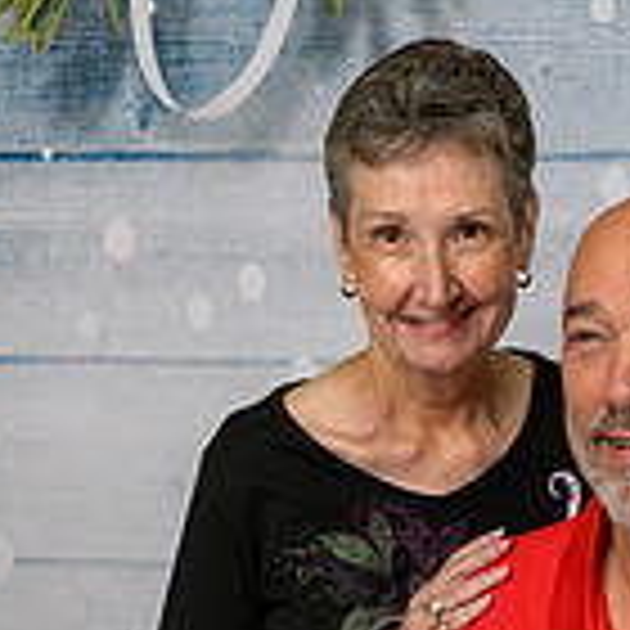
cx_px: 616
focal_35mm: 115
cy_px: 526
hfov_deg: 14.9
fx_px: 2368
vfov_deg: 15.0
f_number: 10
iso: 400
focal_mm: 42
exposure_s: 1/125
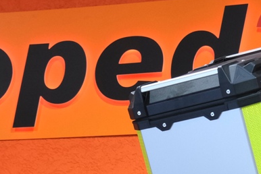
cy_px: 266
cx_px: 5
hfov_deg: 10.1
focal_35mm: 203
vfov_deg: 6.7
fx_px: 1473
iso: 1600
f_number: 4
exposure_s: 1/100
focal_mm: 32.5
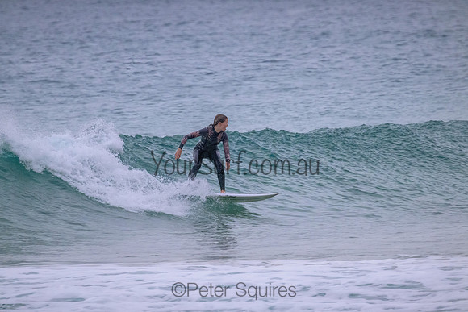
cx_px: 234
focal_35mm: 816
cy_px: 156
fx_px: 10606
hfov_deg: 2.5
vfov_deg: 1.7
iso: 6400
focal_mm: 800
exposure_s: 1/320
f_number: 11
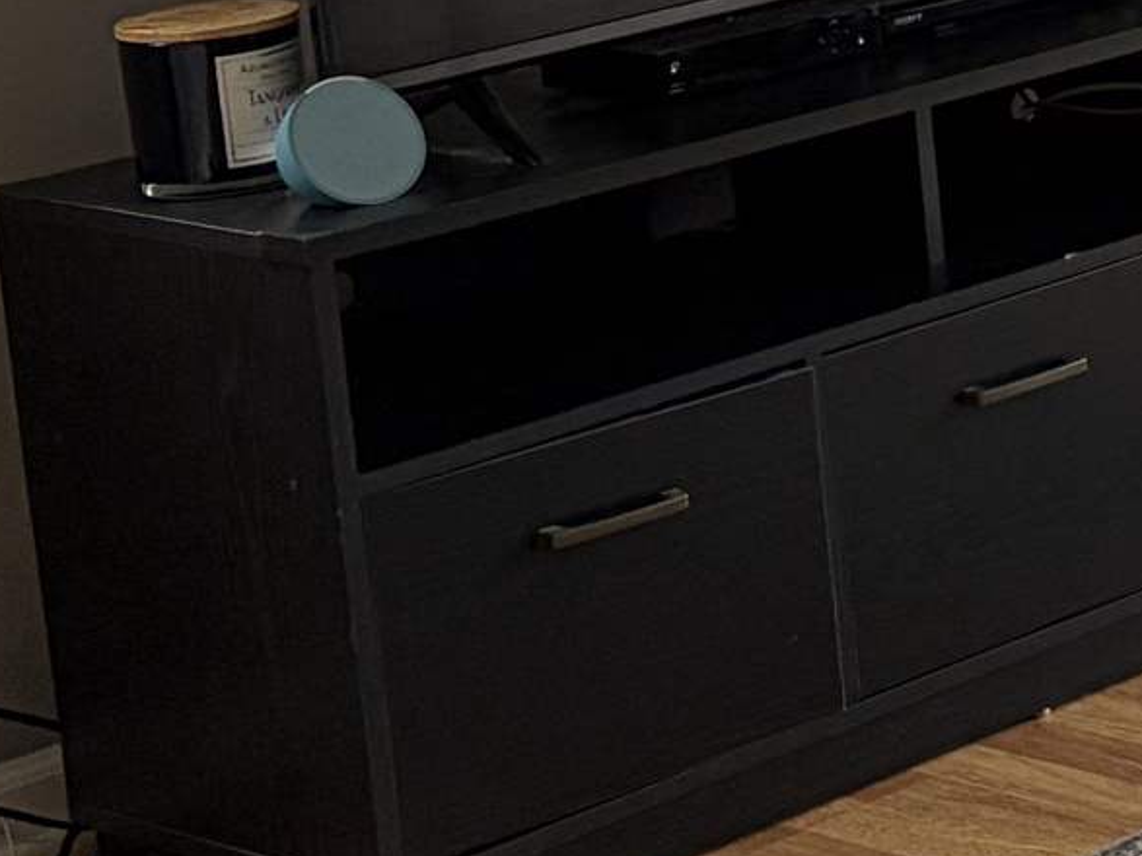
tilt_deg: -9.5
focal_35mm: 136
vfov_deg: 10.7
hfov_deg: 12.0
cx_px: 2650
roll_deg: +2.7
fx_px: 4486
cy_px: -208
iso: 80
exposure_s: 1/121
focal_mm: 5.96
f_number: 1.6
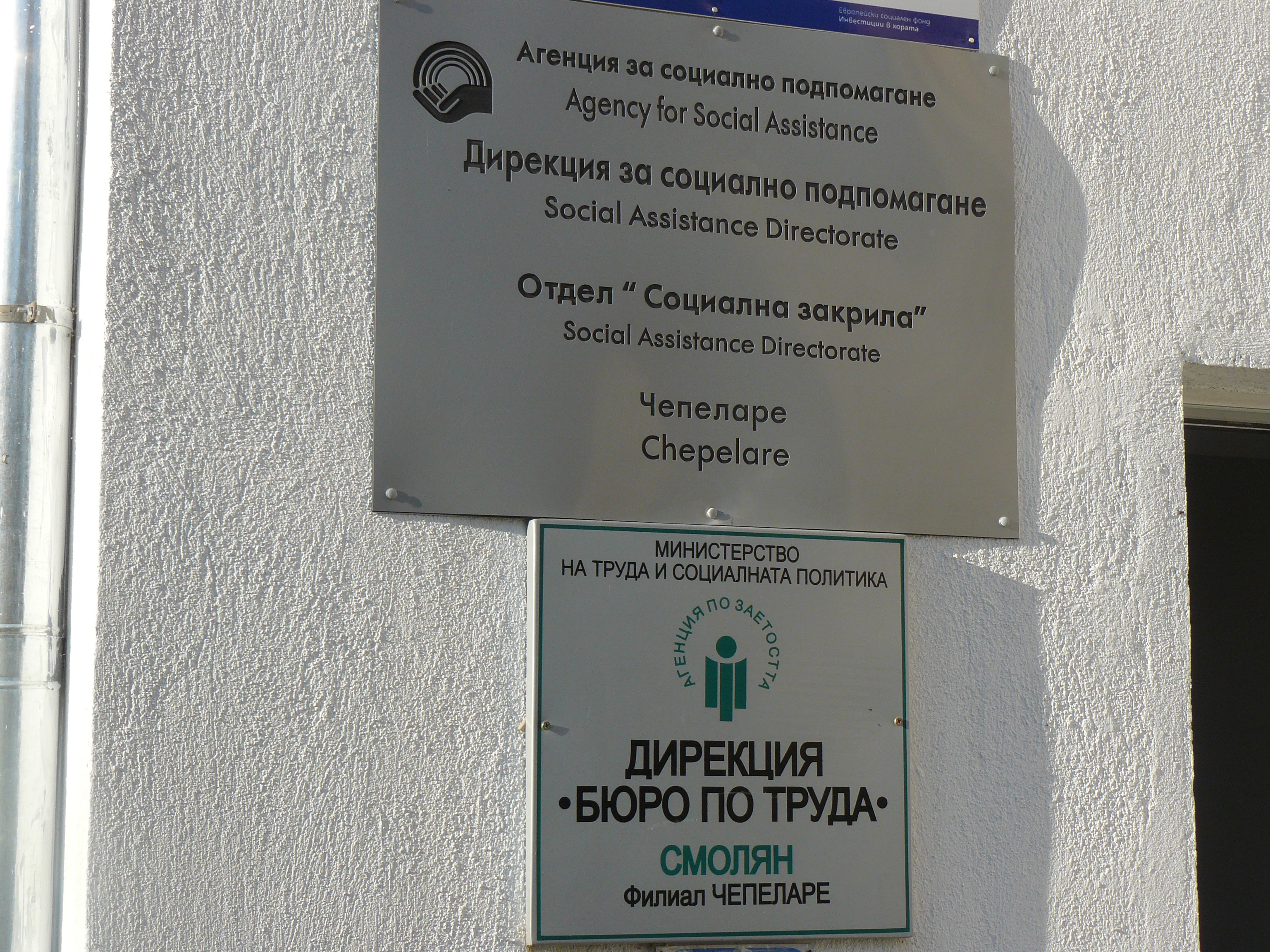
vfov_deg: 22.9
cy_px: 476
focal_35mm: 64
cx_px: 635
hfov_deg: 30.3
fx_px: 2348
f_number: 5.6
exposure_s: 1/320
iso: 100
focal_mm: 10.7
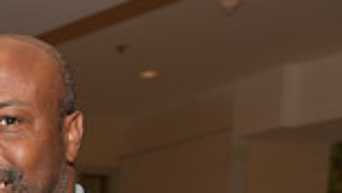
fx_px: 1253
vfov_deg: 8.3
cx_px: -284
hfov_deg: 13.8
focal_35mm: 138
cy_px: 423
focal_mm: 35
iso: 200
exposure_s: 1/60
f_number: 5
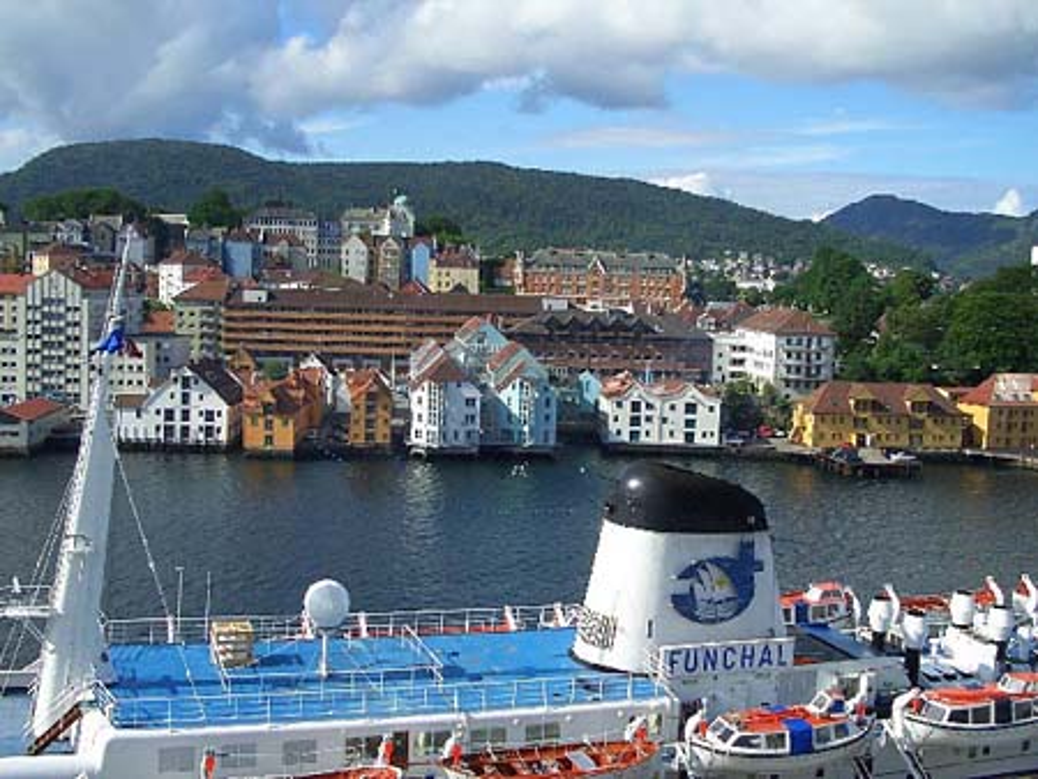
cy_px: 390
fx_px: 1230
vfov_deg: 35.2
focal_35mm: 41
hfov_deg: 45.8
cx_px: 519
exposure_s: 1/500
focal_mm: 6.8
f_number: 4.6
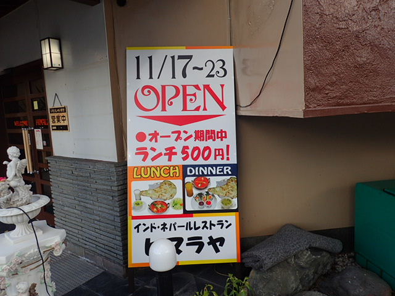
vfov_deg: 54.9
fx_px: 285
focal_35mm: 25
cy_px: 148
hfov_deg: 69.4
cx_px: 198
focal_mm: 4.5
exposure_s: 1/200
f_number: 2.8
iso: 100
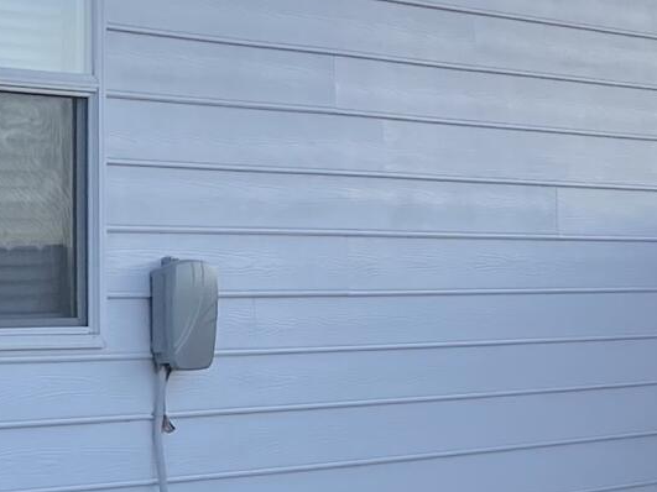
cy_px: 491
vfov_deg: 10.0
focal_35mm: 147
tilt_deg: -4.0
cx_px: -706
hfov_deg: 11.8
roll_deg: +0.2
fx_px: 2789
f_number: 1.8
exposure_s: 1/1043
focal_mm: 4.25
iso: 32
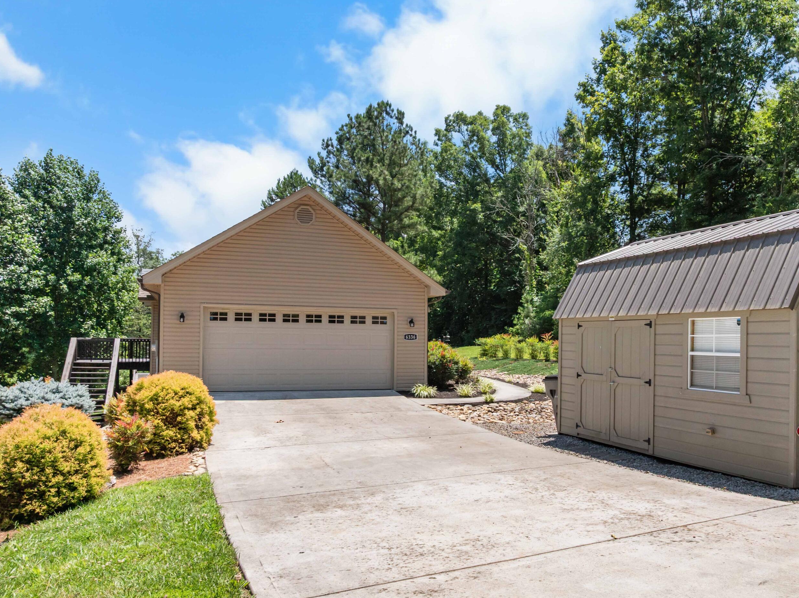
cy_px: 322
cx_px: 474
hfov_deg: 61.2
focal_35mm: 29
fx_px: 669
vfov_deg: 48.1
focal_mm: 12.29
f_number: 2.8
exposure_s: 1/200
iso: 130
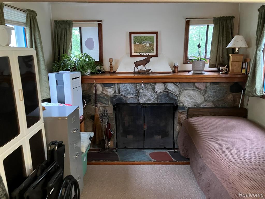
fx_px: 214
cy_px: 100
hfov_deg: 63.4
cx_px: 132
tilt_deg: -13.0
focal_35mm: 28
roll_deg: -0.4
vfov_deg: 49.7
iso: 400
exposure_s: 1/30
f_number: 1.8
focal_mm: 3.99
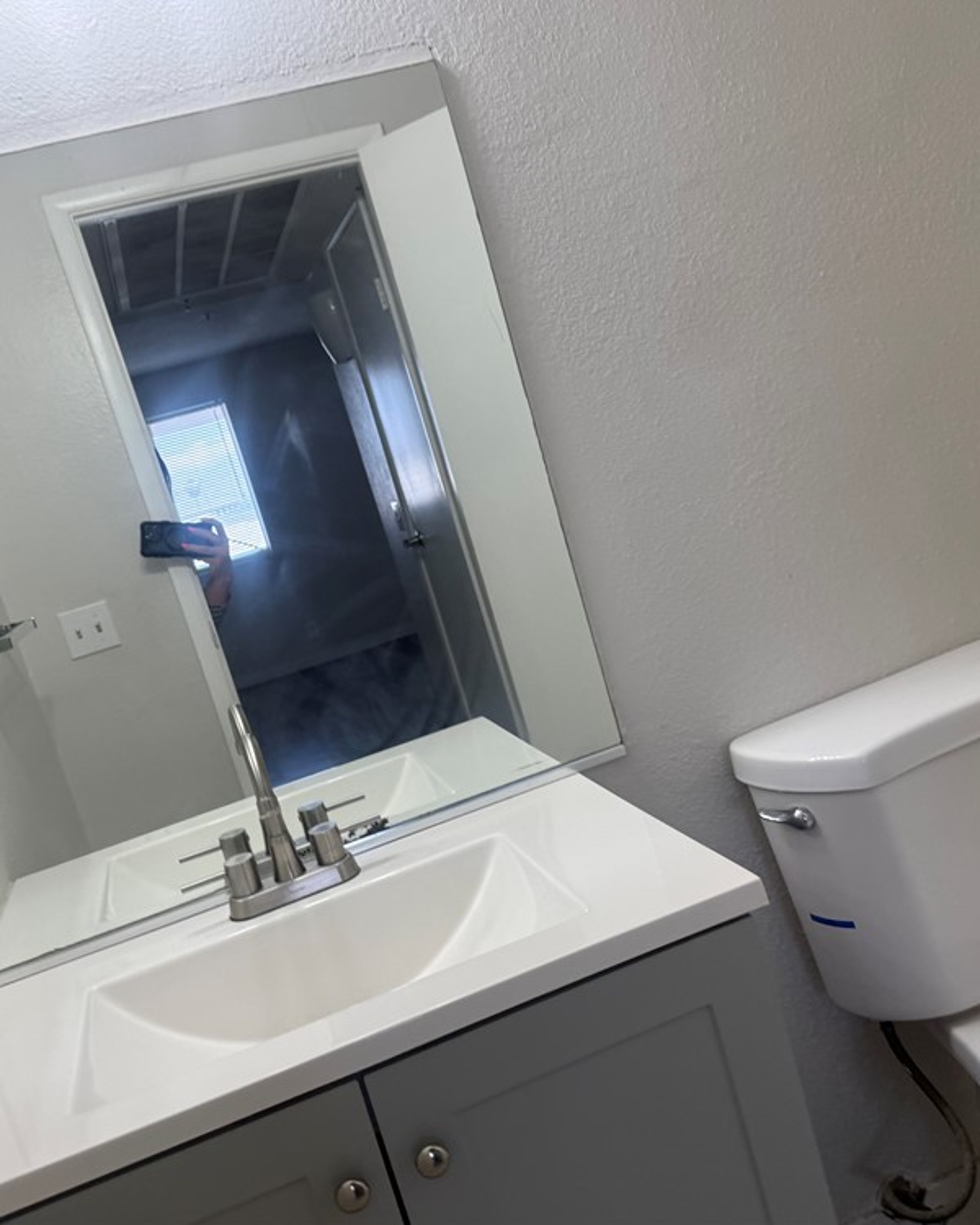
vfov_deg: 55.7
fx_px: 1160
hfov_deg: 45.7
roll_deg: +15.2
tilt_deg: -3.7
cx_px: 431
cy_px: 603
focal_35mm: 32
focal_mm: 6.76
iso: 100
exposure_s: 1/237
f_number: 1.78
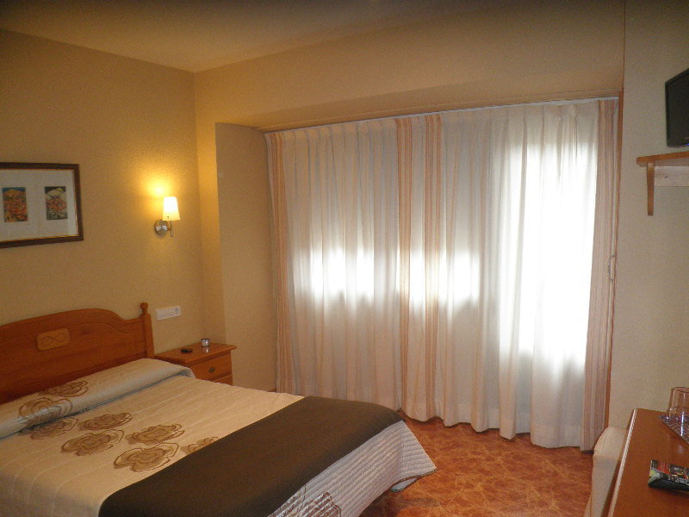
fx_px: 518
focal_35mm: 26
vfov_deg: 53.1
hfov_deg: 67.3
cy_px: 258
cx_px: 344
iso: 125
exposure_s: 1/30
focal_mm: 4.7
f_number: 2.8
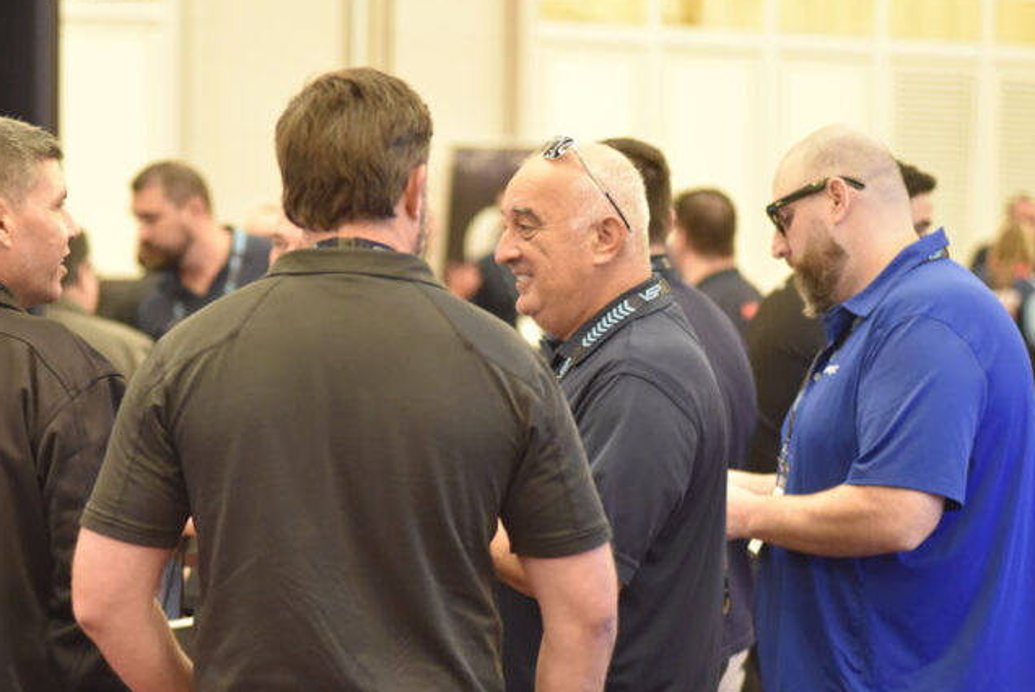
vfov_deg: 8.5
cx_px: 332
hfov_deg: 12.7
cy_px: 497
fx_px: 4632
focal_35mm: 161
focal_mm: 100
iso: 5000
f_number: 2.8
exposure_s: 1/125
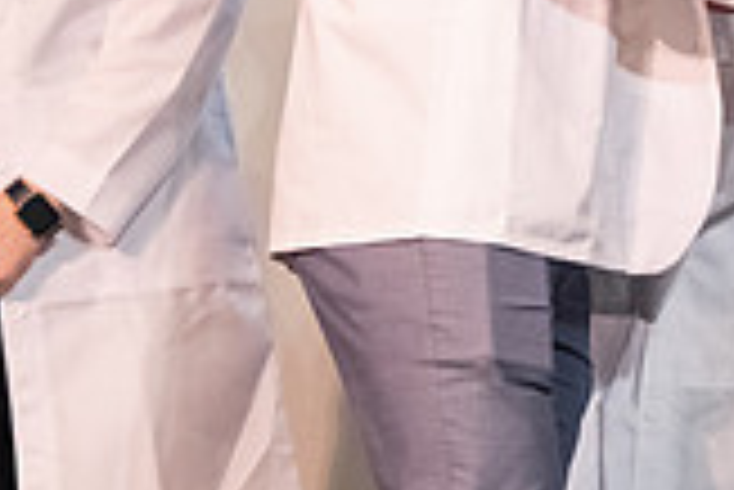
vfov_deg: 3.2
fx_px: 8714
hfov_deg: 4.8
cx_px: 761
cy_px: -245
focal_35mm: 427
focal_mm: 120
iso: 4000
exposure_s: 1/200
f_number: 3.2
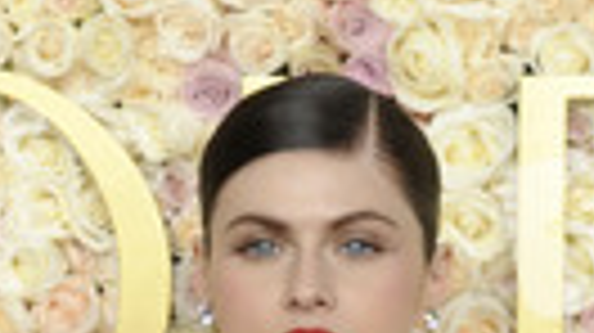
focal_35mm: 355
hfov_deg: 6.1
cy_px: 886
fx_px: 5587
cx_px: 326
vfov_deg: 3.4
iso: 1000
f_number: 14
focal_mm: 112
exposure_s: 1/250
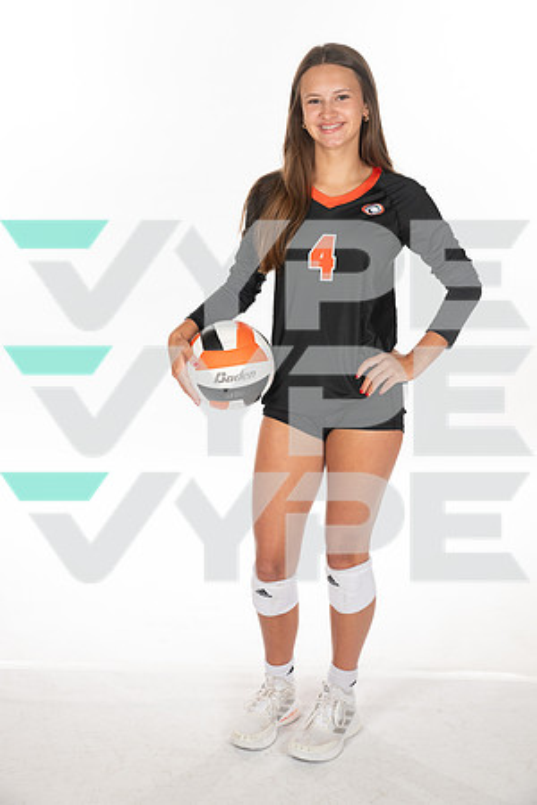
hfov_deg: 24.6
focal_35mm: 55
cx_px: 268
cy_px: 402
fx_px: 1231
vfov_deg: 36.2
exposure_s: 1/320
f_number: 8
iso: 800
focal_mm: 55
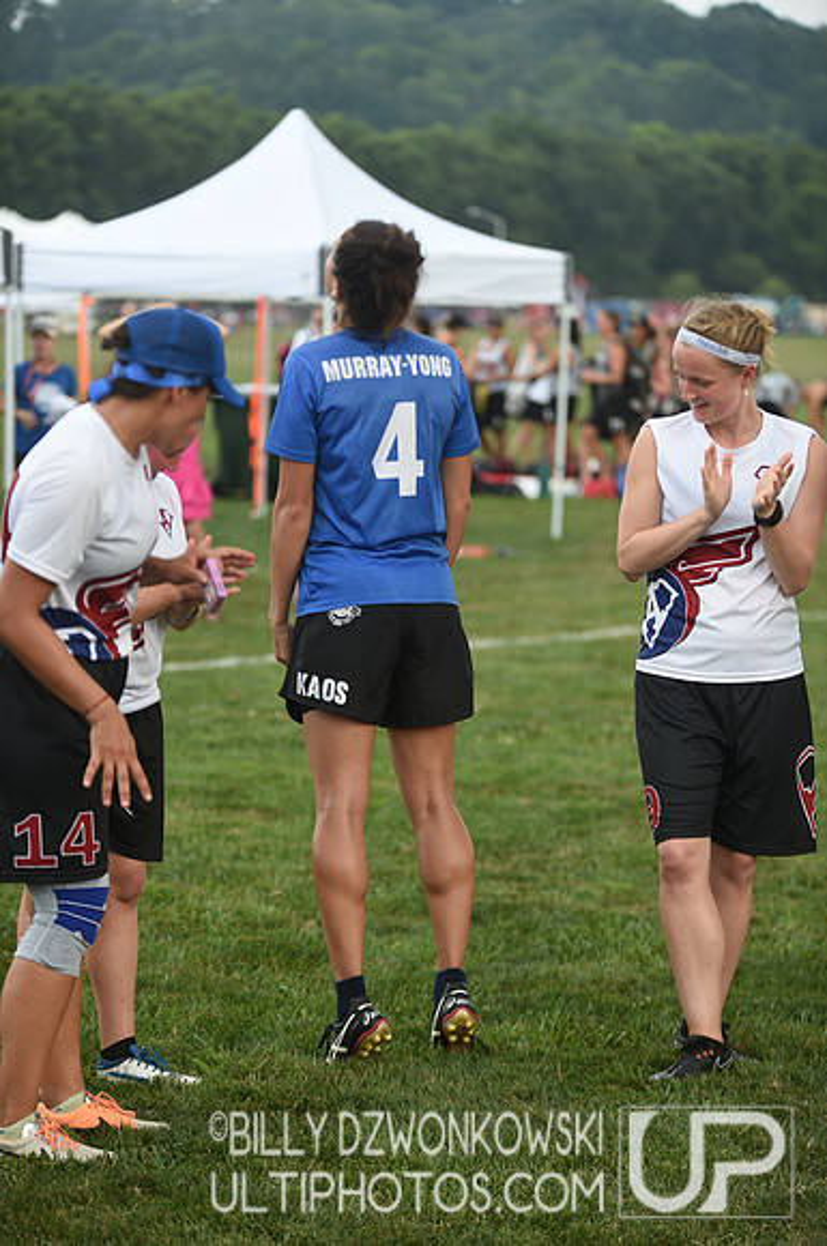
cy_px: 623
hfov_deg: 12.2
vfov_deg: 18.3
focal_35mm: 112
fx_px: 3871
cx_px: 414
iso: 200
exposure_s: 1/500
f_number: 2.8
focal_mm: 112
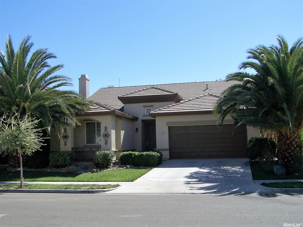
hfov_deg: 49.0
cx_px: 152
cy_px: 114
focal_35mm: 38
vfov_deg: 37.7
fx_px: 333
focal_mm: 6.3
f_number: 4
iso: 80
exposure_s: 1/640
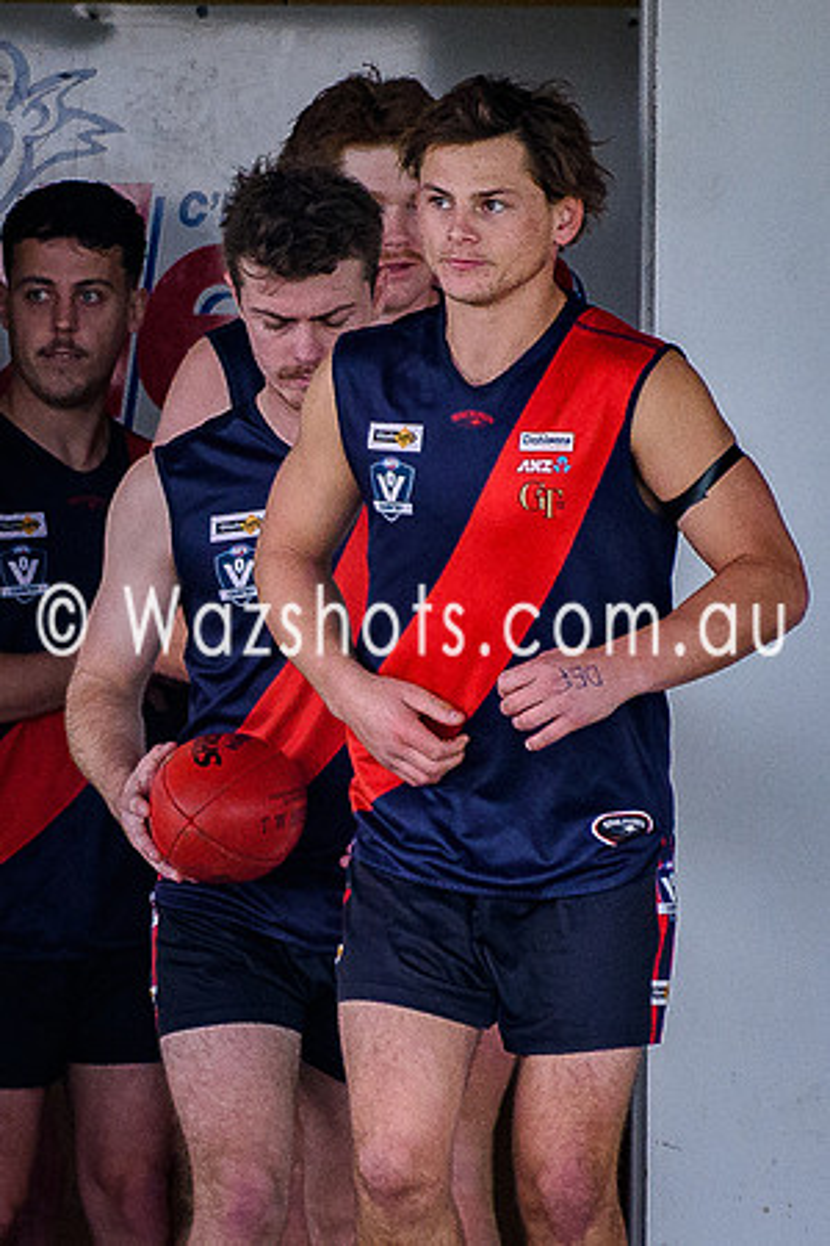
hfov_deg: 1.4
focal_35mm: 959
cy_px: 790
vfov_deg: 2.1
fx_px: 33174
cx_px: 22
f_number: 2.8
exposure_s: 1/1600
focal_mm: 200
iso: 900
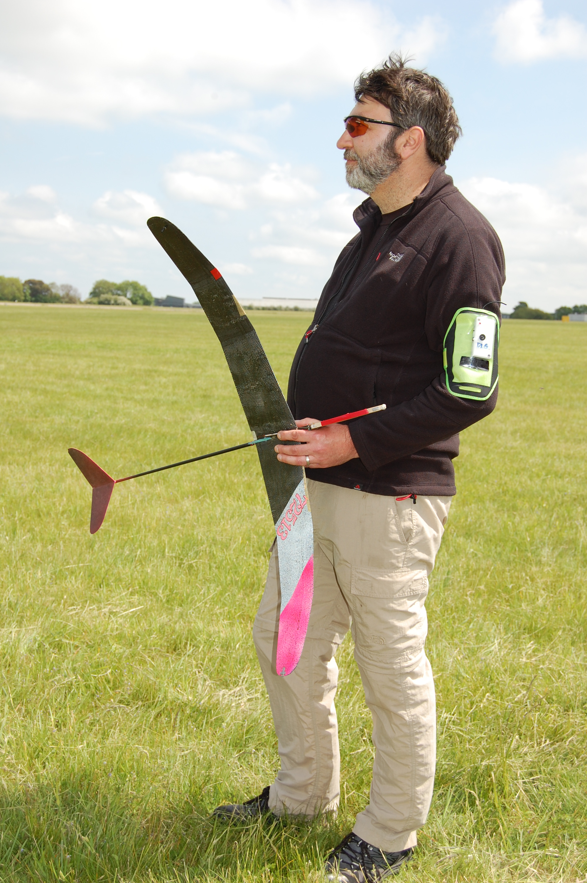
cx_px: 294
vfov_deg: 41.1
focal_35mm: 48
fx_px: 1176
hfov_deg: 28.0
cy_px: 442
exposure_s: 1/500
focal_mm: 32
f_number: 7.1
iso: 200
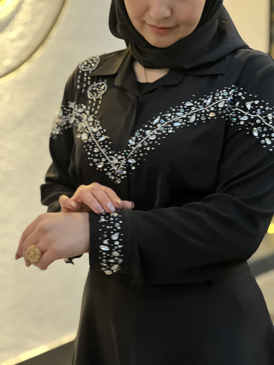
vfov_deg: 25.3
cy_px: 182
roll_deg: -0.1
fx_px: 813
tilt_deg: -9.9
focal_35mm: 77
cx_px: 137
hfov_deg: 19.1
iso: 500
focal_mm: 9
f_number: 2.8
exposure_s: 1/14
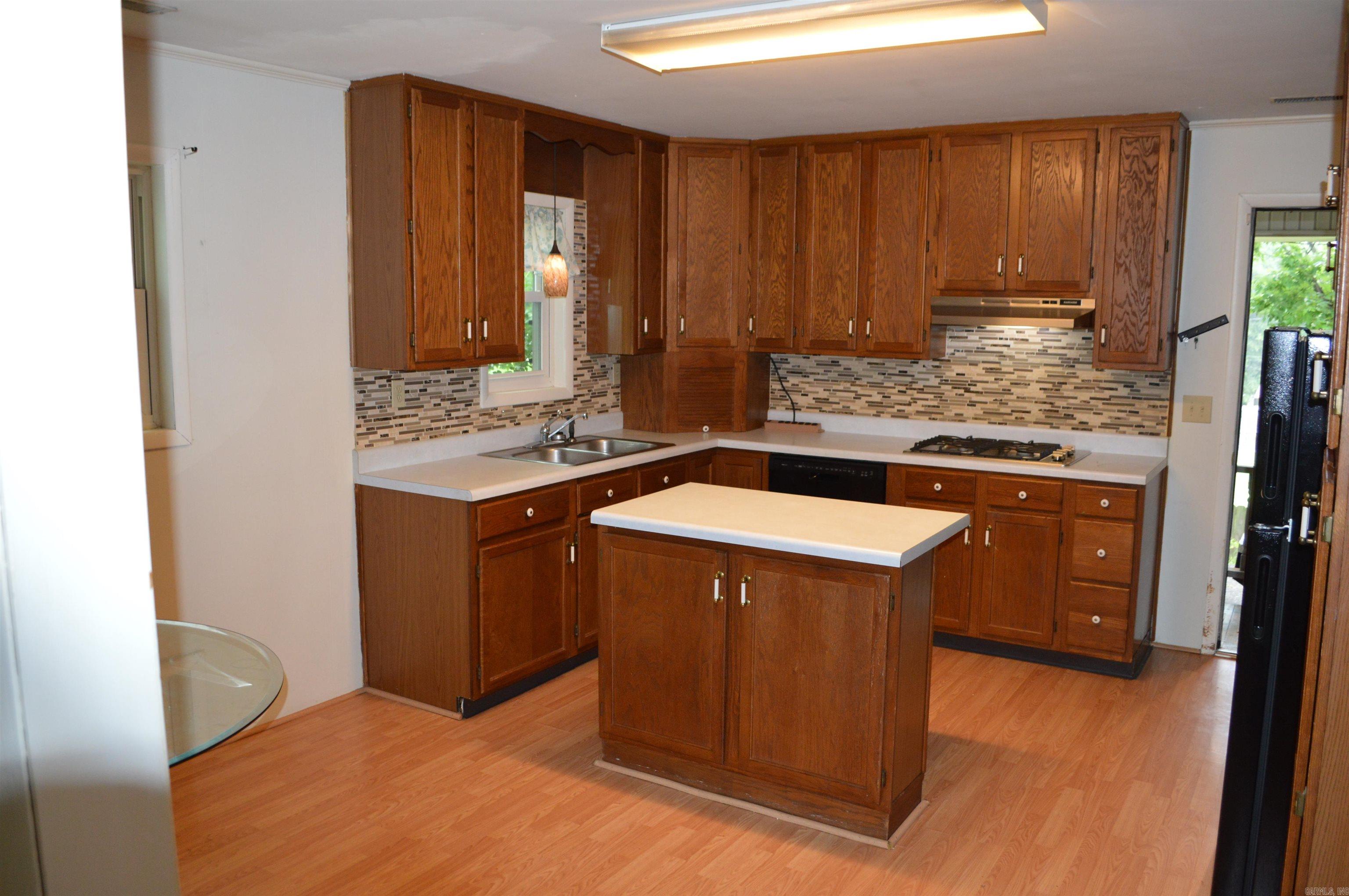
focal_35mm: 27
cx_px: 674
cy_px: 448
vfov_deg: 47.8
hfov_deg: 67.4
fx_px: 1011
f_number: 3.5
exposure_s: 1/60
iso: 1000
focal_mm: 18
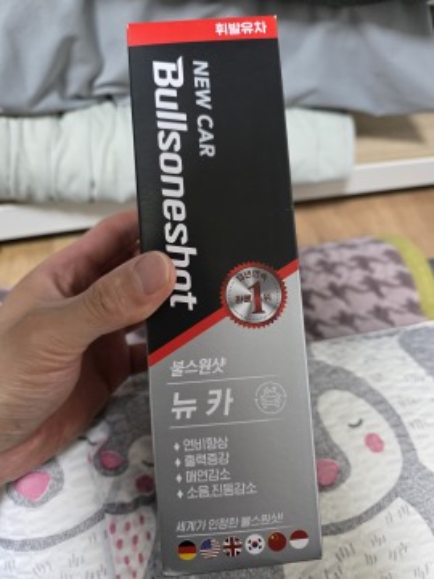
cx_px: 217
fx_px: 384
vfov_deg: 73.9
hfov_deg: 58.9
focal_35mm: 23
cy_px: 290
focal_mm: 6.3
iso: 1250
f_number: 1.7
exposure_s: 1/120
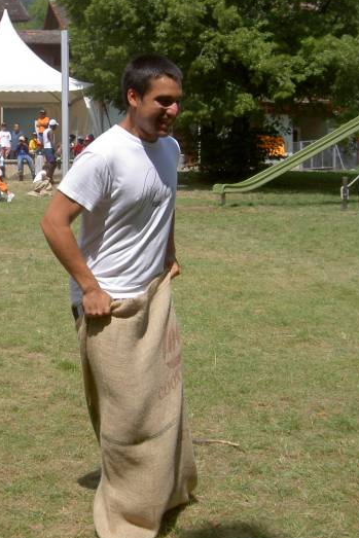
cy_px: 261
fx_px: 927
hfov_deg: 21.5
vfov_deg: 32.4
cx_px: 44
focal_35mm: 62
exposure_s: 1/500
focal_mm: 8
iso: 100
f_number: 4.7
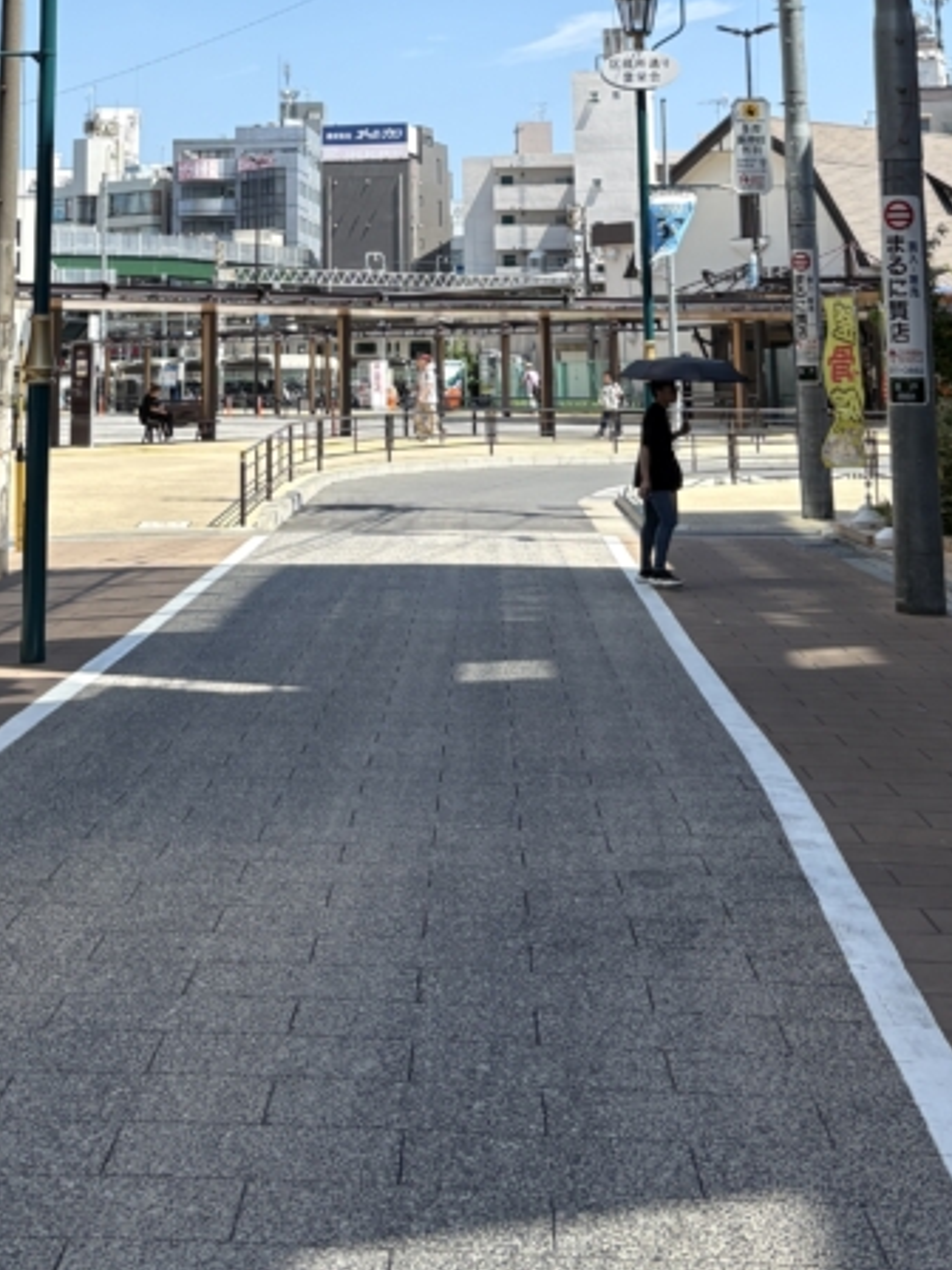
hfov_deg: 25.9
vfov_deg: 31.5
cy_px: -31
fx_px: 2053
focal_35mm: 56
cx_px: 307
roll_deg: +0.2
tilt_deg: +11.2
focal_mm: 5.96
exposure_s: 1/1751
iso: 50
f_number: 1.6
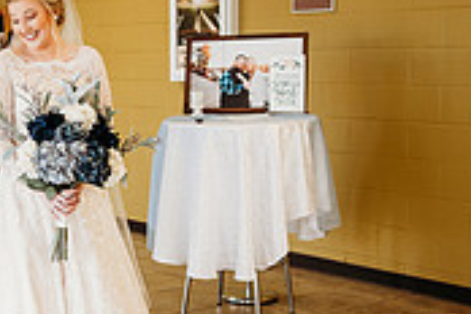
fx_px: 1047
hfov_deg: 23.7
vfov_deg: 17.0
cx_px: -51
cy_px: 204
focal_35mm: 80
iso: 400
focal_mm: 24
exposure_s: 1/160
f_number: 1.8
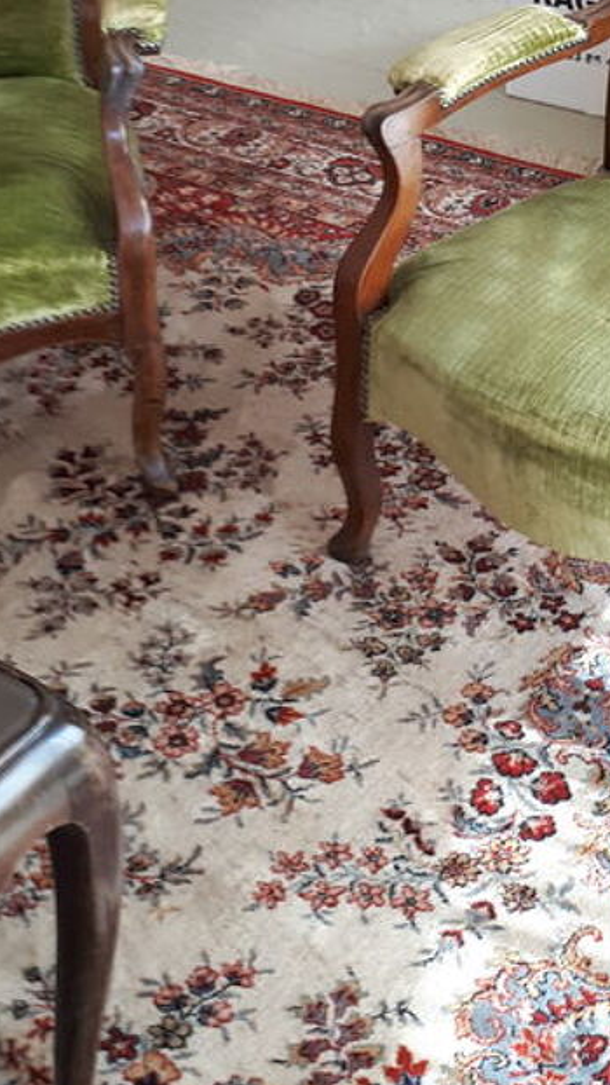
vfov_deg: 31.3
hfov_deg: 19.1
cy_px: 46
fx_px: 1811
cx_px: 415
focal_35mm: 63
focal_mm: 3.6
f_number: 1.9
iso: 40
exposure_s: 1/50
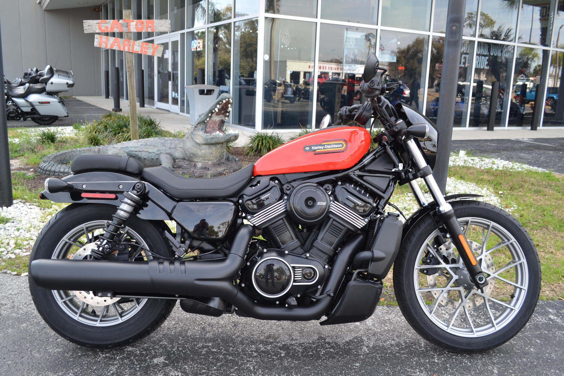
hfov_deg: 61.9
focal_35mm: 30
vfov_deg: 43.6
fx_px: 470
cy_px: 188
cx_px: 282
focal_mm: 20
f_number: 5.6
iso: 180
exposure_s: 1/125
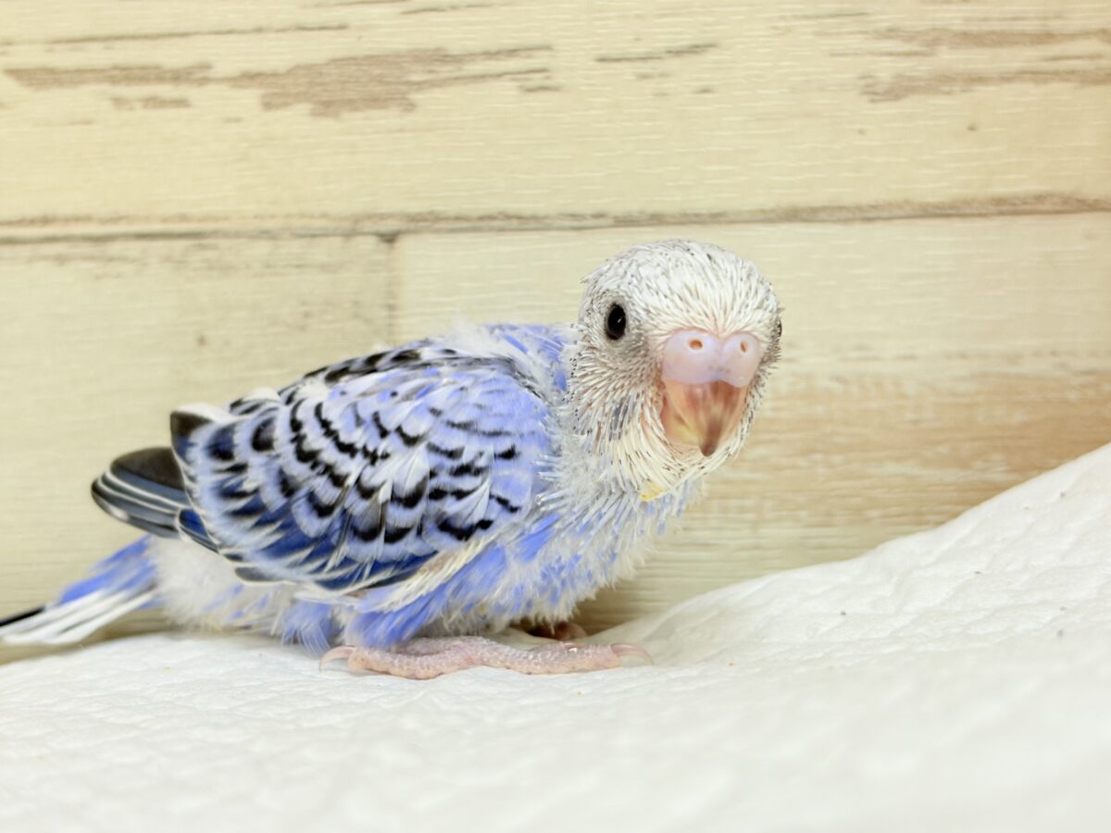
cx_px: 556
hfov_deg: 36.8
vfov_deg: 28.0
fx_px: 1669
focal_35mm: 52
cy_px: 416
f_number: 1.6
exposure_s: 1/50
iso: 50
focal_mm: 5.96
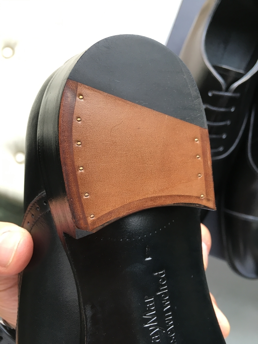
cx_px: 129
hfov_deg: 48.2
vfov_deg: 61.7
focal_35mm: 29
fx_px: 288
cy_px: 172
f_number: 2.2
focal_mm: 4.15
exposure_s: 1/33
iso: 40
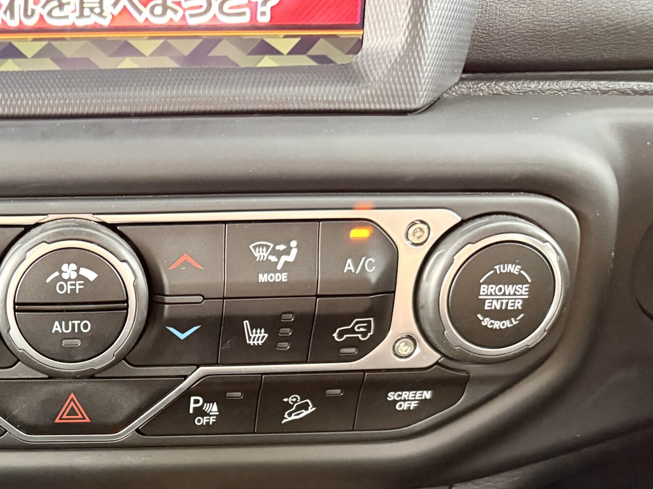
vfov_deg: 30.6
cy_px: 450
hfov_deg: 38.6
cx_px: 44
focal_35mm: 45
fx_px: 849
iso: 800
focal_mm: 6.76
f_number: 1.78
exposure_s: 1/52
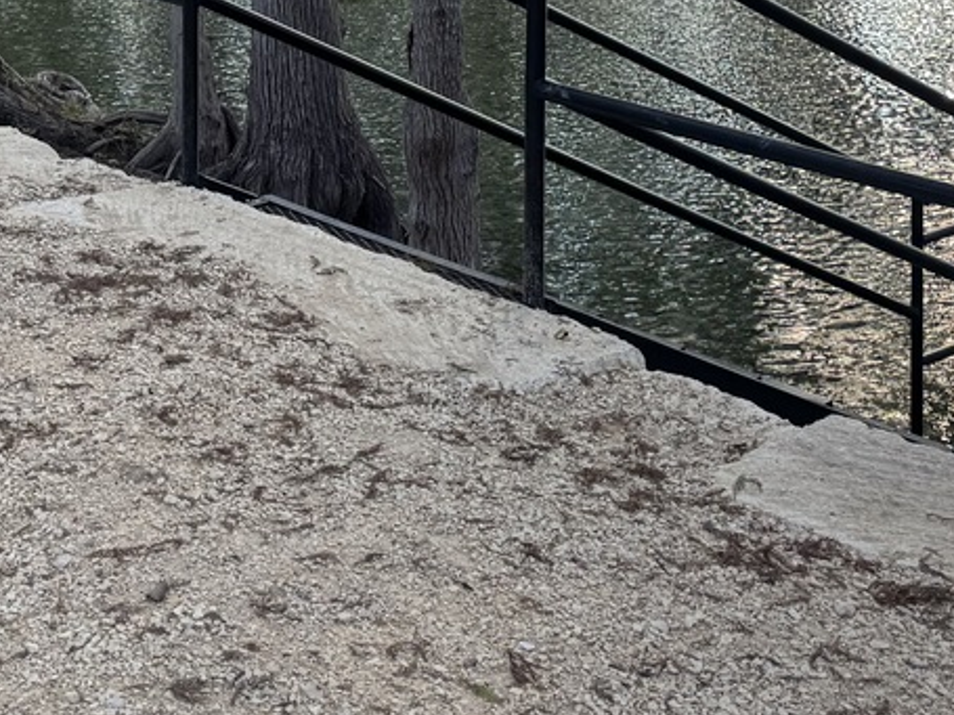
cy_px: -319
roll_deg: -0.8
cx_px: 193
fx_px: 2094
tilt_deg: -3.4
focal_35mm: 76
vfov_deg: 17.6
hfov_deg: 25.2
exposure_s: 1/383
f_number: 1.78
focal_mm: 6.76
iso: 80
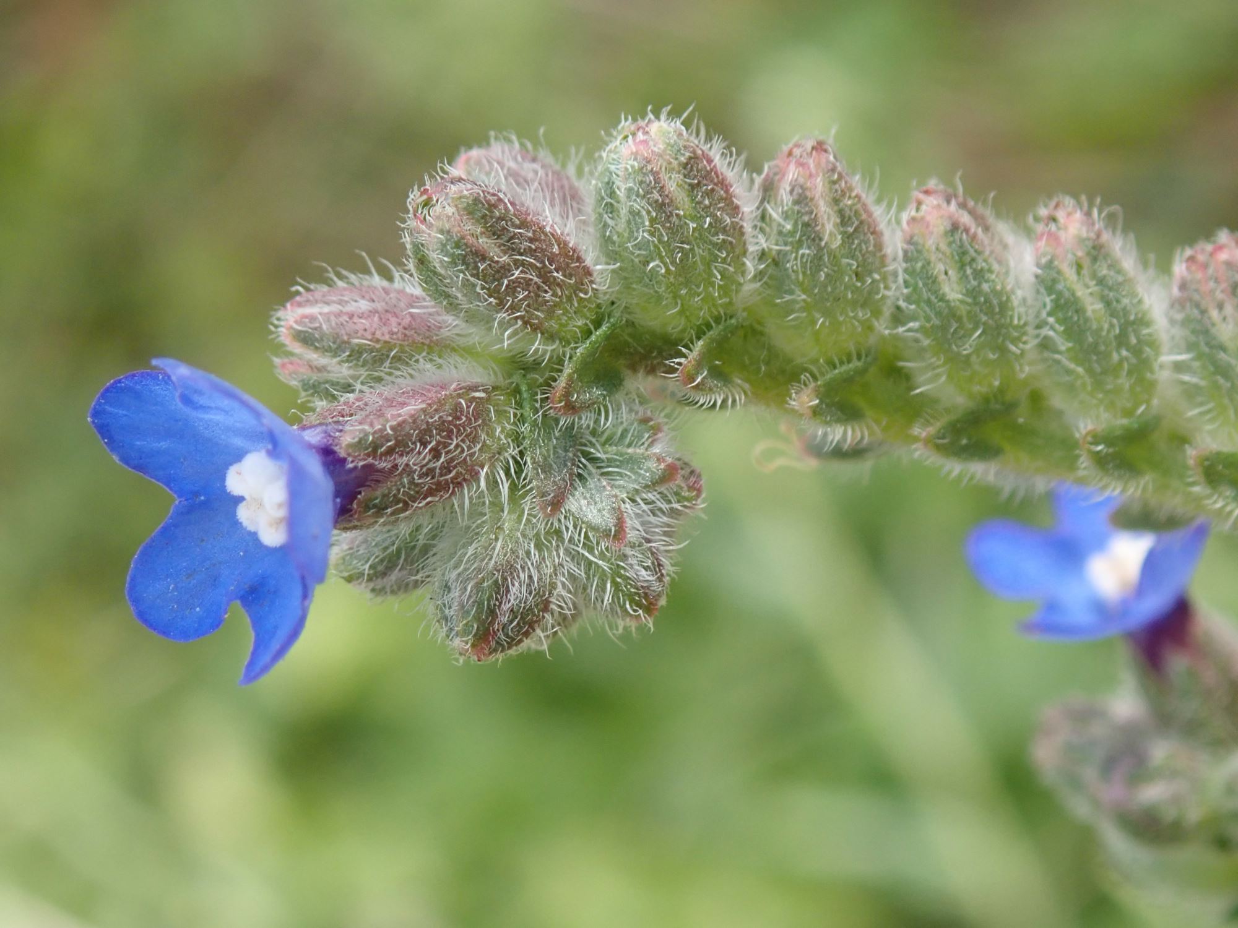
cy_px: 464
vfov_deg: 14.8
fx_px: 3576
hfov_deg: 19.6
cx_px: 619
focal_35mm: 100
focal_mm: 18
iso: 400
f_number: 4.9
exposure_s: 1/400
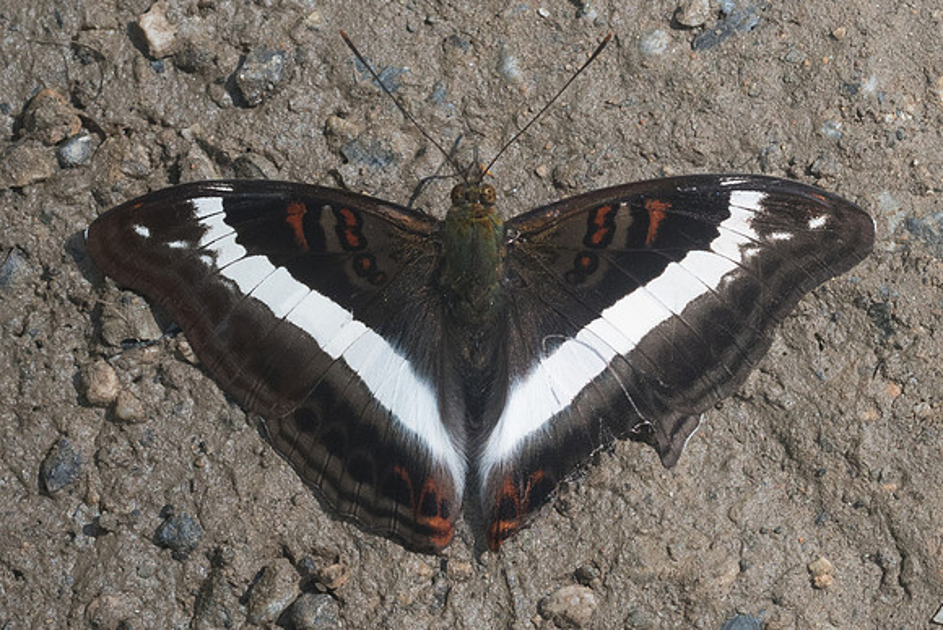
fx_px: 10723
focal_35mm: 409
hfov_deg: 5.0
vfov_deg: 3.4
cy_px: 331
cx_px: 495
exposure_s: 1/500
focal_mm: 150
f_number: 10
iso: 800
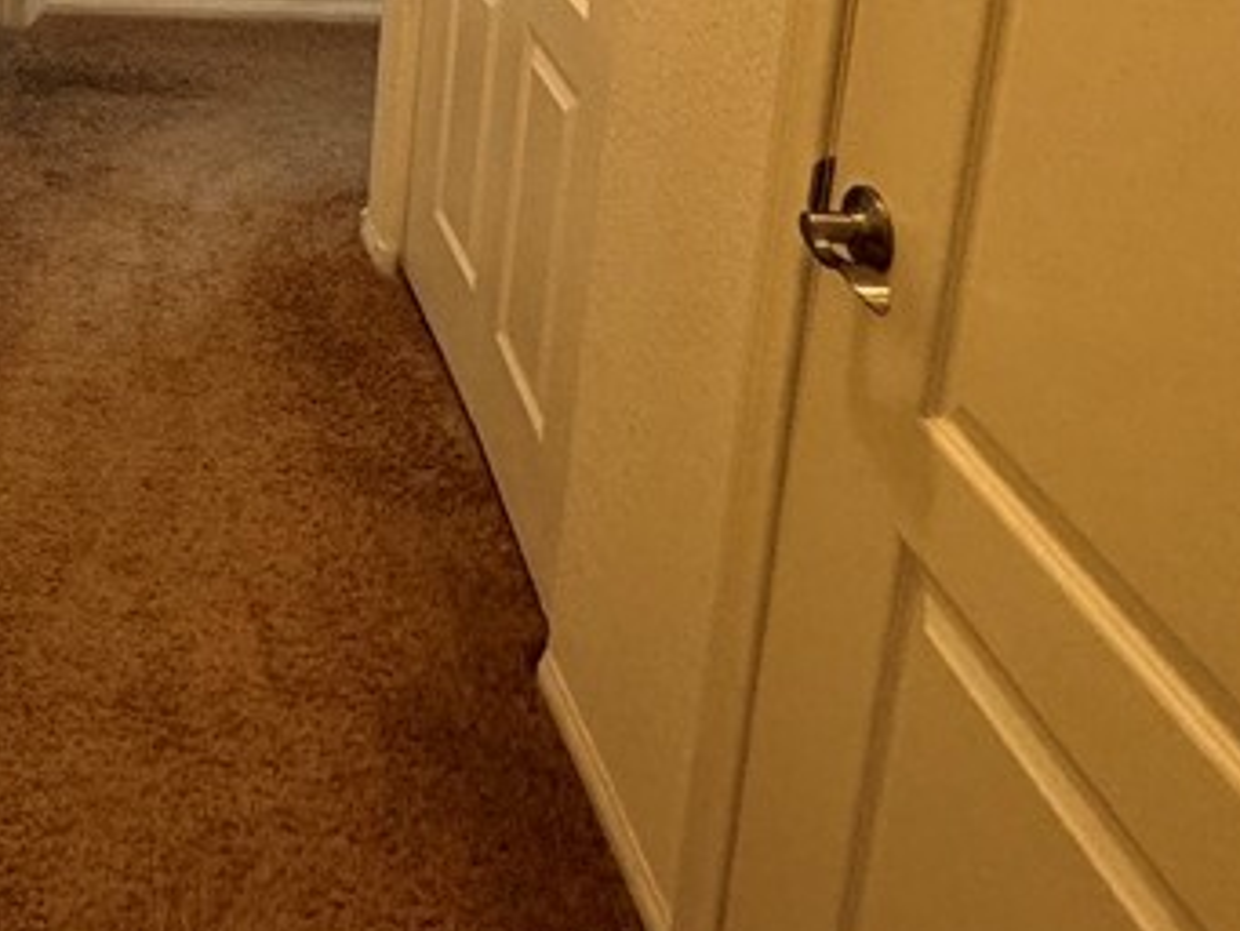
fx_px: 1505
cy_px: -240
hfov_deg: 37.8
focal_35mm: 42
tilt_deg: -10.9
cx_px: -102
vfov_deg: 28.8
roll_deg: -1.1
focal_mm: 2.22
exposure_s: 1/120
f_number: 2.2
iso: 250
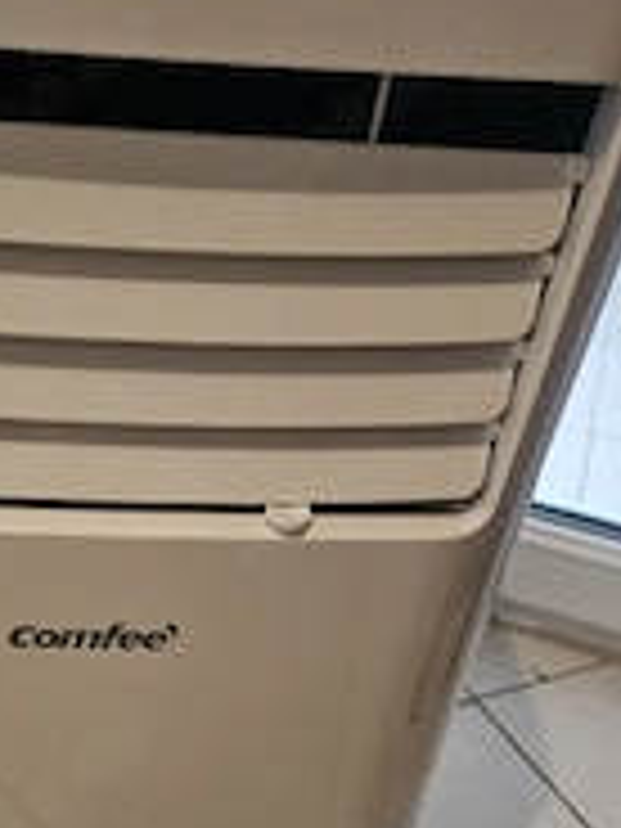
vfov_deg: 38.0
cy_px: 513
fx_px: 1196
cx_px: 112
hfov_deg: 28.4
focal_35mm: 50
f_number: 1.7
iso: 800
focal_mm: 6.3
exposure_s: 1/50.3
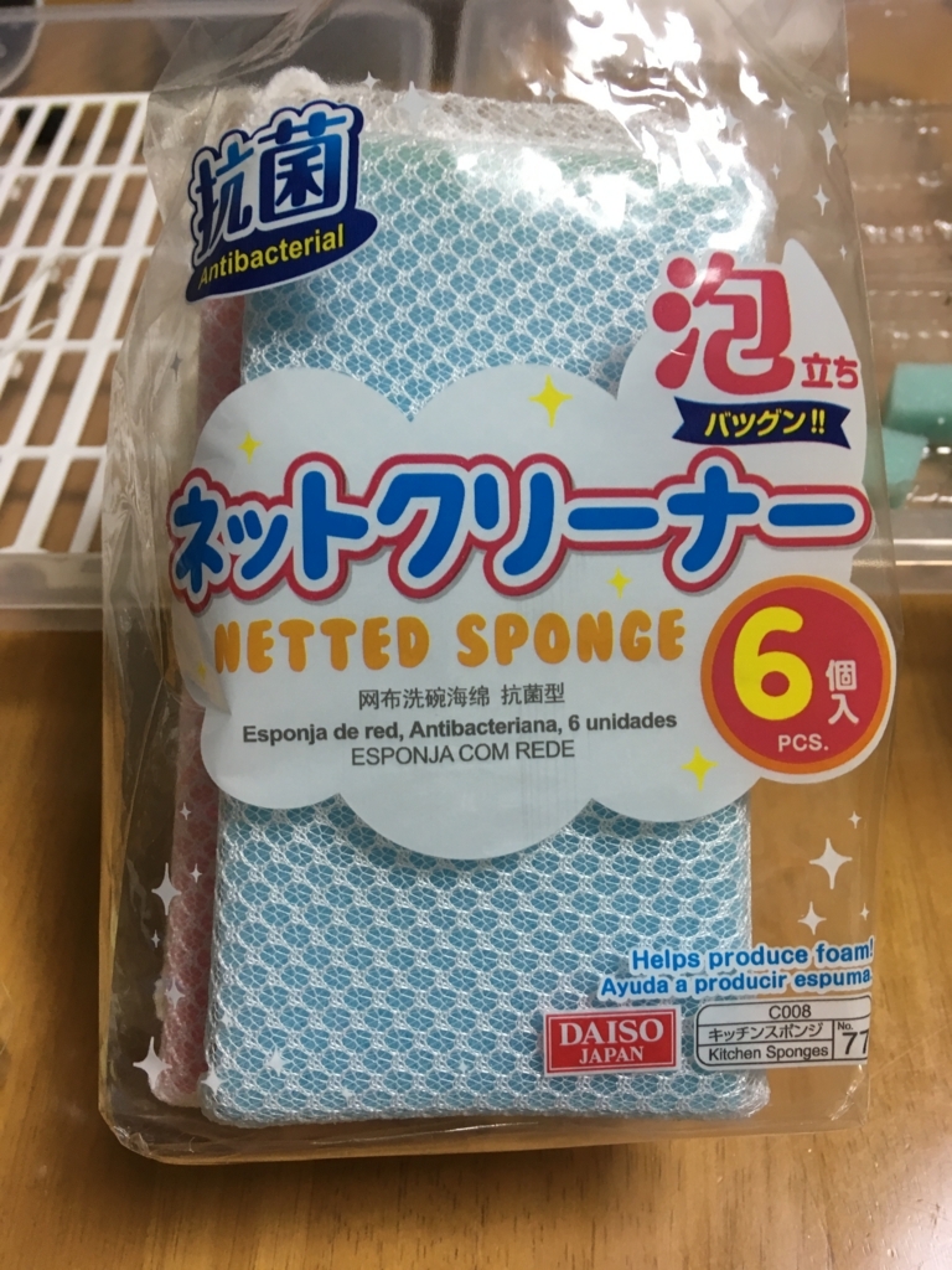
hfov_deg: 48.2
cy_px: 635
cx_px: 476
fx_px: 1063
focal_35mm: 29
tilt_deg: -53.7
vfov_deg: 61.7
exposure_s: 1/30
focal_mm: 4.15
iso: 80
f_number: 2.2
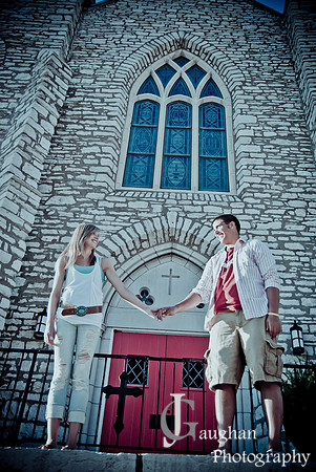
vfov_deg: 57.2
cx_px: 158
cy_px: 236
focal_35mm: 33
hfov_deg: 40.1
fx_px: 433
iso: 200
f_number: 2.8
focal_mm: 22
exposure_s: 1/800
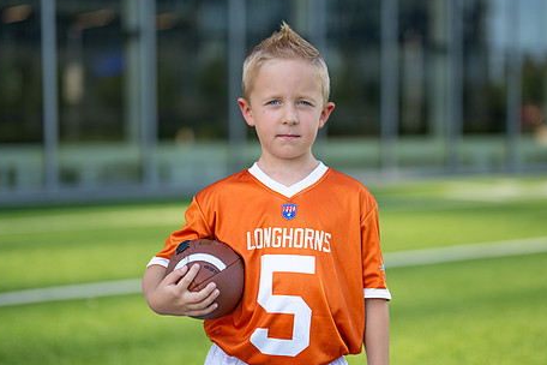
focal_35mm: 75
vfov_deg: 18.2
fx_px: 1139
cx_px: 302
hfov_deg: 27.0
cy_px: 214
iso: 100
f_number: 1.2
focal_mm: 50
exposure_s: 1/2500
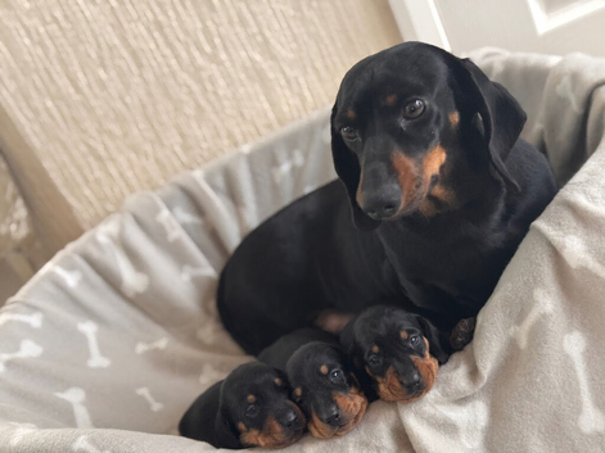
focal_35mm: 48
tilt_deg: -23.2
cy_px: 226
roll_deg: +26.1
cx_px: 302
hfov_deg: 39.7
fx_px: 839
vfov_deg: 30.3
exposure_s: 1/49
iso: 250
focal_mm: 6.76
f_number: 1.78
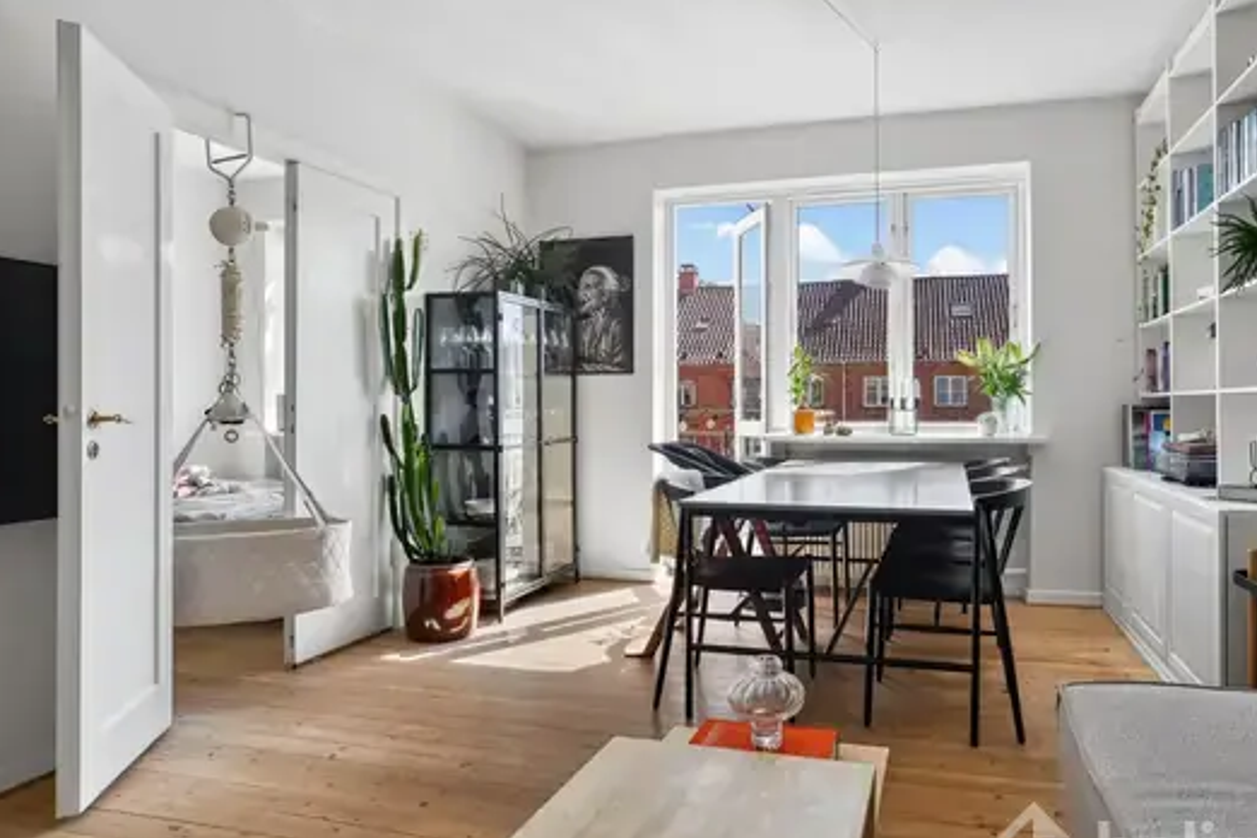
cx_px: 708
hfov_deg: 75.8
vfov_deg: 55.1
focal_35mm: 23
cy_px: 414
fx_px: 803
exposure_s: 1/60
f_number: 8
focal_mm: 20
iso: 800
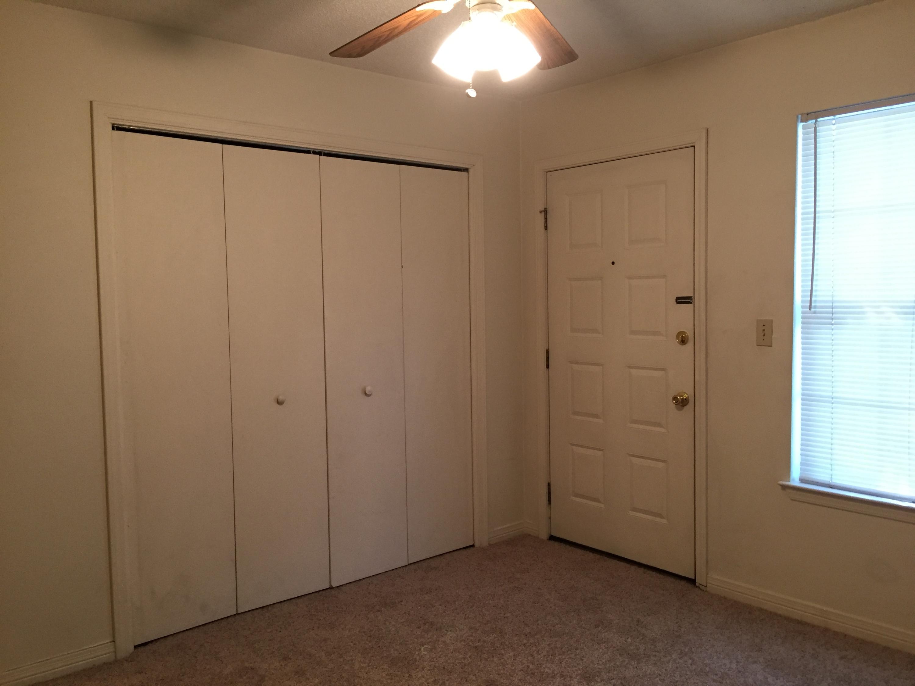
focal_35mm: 29
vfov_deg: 48.2
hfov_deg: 61.7
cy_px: 343
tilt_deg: -3.7
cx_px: 458
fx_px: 767
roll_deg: +0.0
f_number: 2.2
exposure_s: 1/30
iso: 125
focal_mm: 4.15
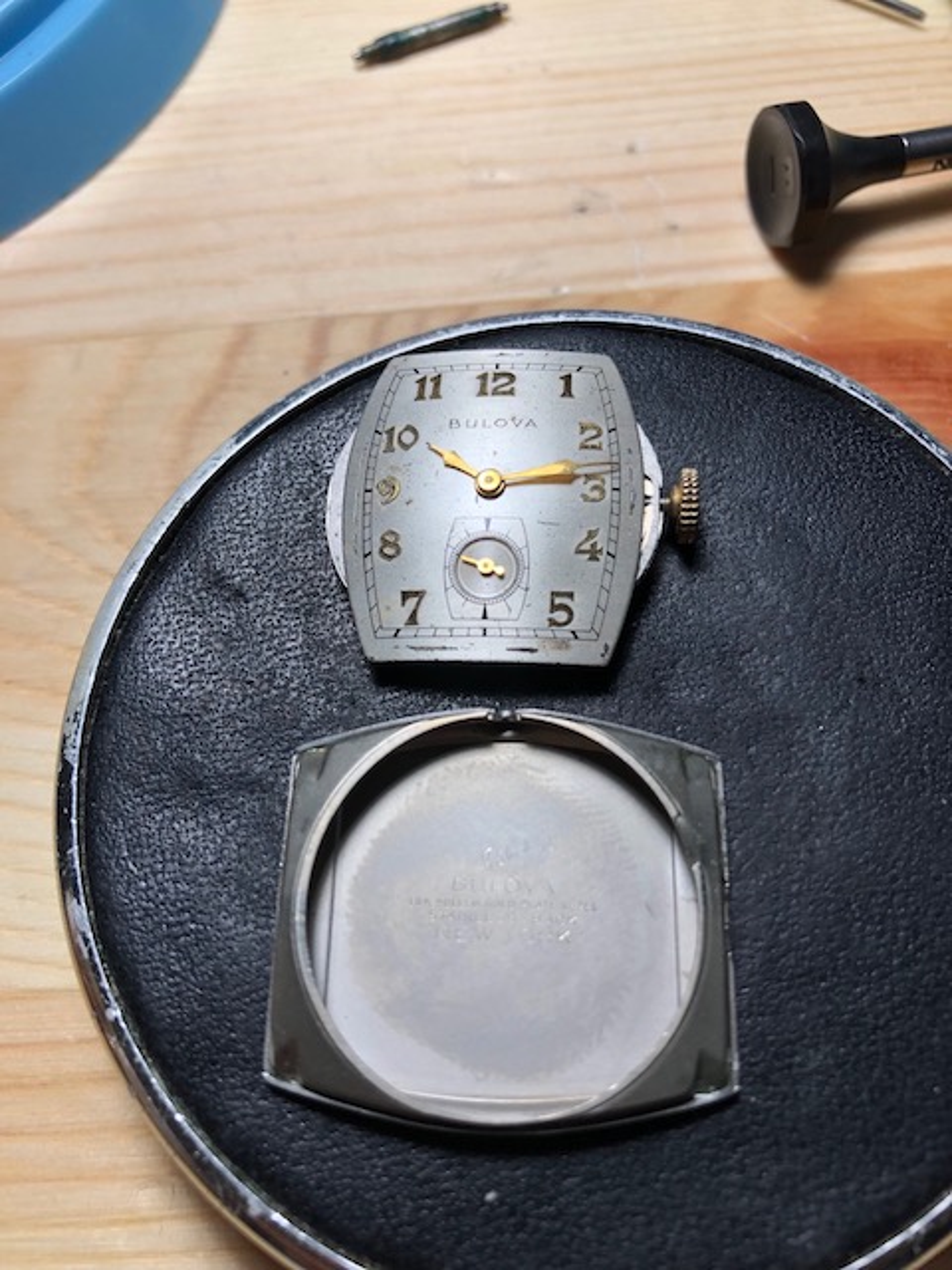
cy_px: 635
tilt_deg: -67.1
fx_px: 1027
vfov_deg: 63.4
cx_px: 476
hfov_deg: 49.7
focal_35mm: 28
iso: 25
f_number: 1.8
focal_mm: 3.99
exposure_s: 1/120
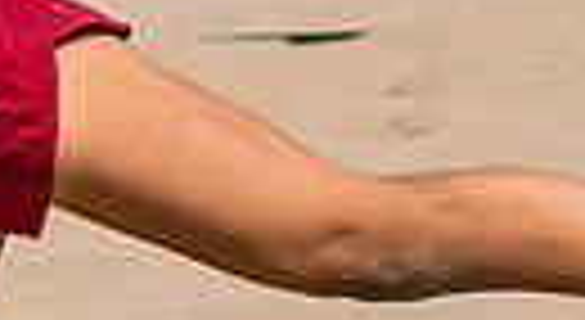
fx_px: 9505
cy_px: -46
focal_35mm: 617
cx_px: -917
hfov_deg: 3.5
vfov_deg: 1.9
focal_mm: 70
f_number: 4
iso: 200
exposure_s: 1/2500
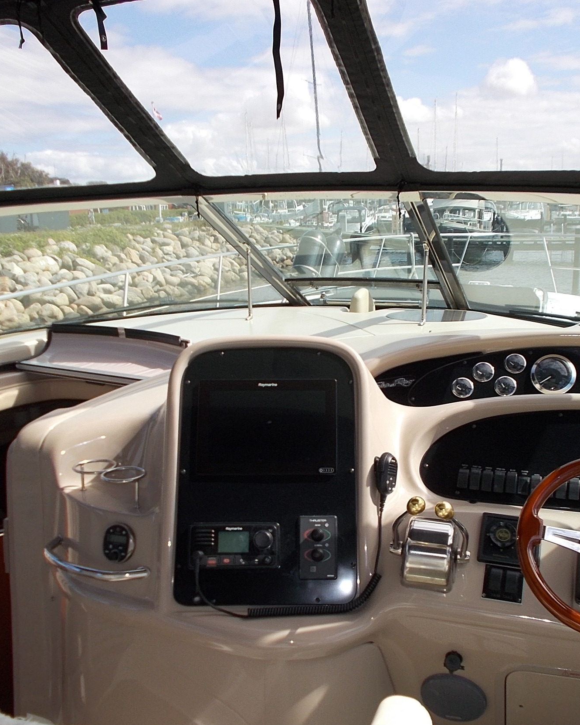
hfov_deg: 37.2
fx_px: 858
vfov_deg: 45.8
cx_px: 339
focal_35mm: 40
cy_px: 370
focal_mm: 5.3
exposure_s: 1/100
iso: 80
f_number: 8.6
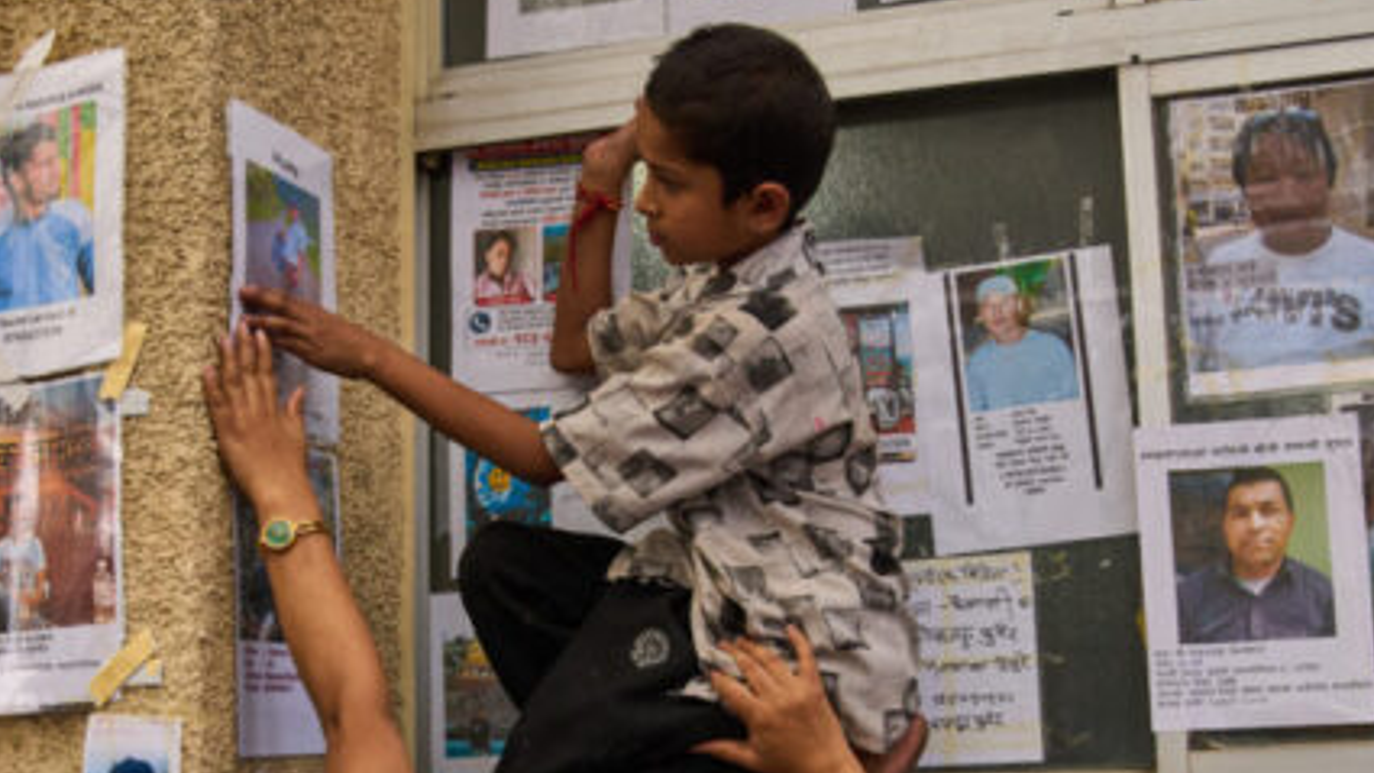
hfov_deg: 39.1
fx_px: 1931
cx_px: 608
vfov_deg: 22.4
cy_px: 572
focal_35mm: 53
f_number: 4.5
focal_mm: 28
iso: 400
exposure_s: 1/400
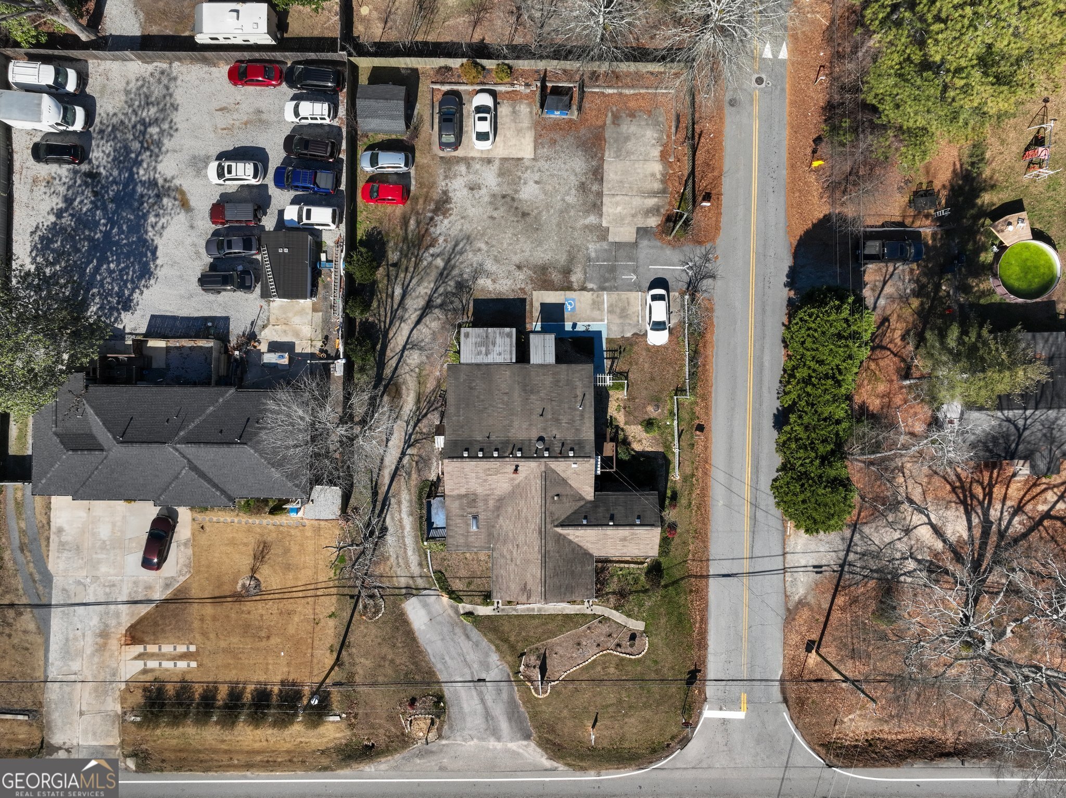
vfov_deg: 56.8
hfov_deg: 71.6
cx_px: 533
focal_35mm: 24
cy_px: 399
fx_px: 739
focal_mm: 12.29
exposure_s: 1/800
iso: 200
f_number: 8
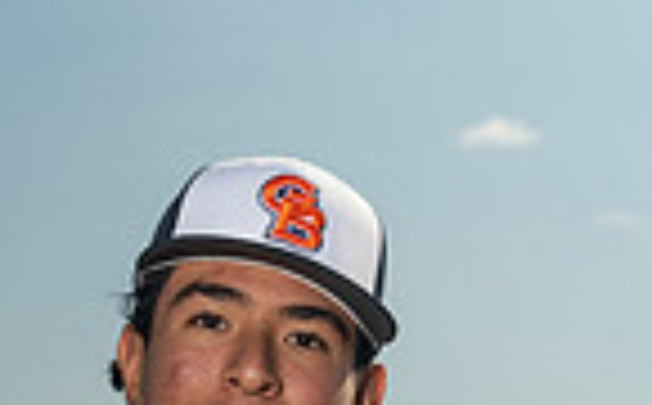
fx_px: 2642
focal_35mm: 149
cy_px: 940
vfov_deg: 8.1
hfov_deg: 14.0
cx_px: 184
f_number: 5
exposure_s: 1/200
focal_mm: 47
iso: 500
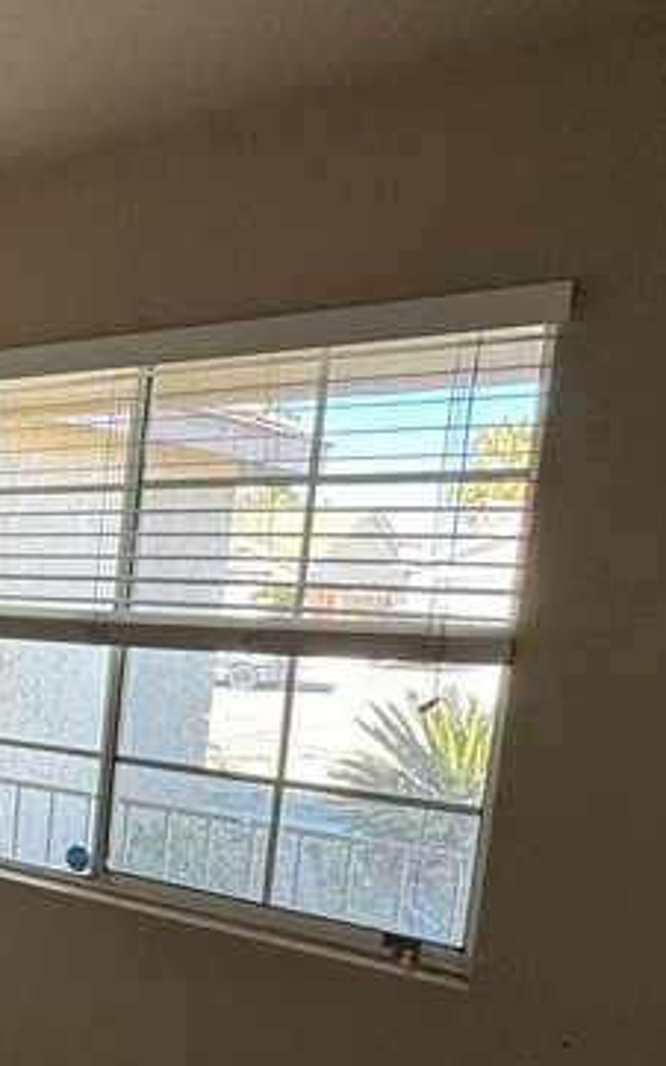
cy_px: 745
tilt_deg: -6.7
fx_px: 1221
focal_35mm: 42
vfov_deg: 46.2
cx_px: -357
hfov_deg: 23.7
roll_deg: -2.3
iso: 100
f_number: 2.2
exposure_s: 1/99
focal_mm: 2.22
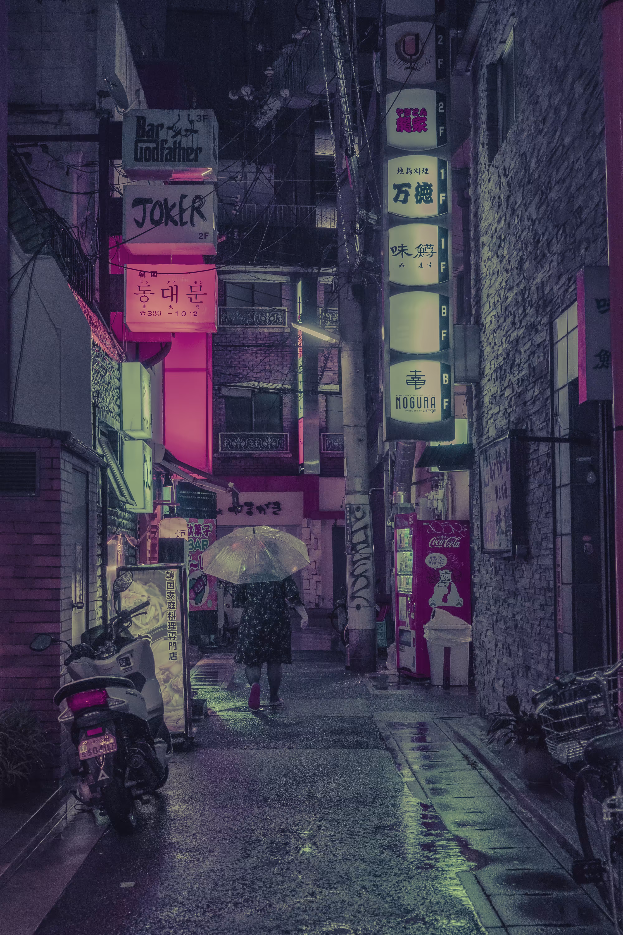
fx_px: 1363
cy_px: 468
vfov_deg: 37.9
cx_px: 312
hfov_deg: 25.8
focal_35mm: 52
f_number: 4
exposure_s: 1/100
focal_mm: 35
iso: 1600
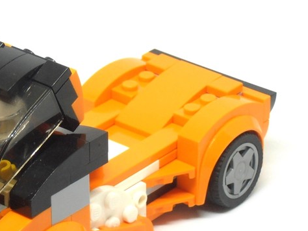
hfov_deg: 7.5
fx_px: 2332
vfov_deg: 5.7
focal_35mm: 262
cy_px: 176
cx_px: 75
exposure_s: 1/20
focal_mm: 24.39
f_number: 5.8
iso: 125
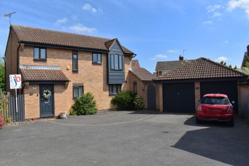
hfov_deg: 61.9
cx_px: 124
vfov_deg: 43.6
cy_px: 83
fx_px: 207
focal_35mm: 30
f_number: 8
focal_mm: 20
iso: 100
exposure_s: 1/250
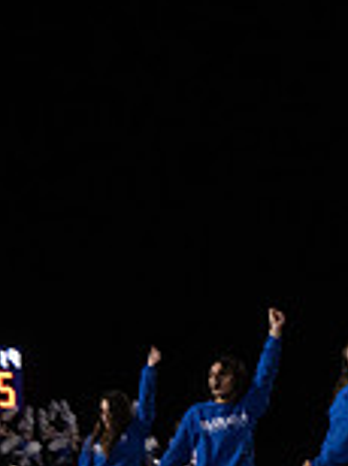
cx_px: 844
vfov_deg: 6.9
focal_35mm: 287
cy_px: 374
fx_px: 3858
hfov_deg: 5.0
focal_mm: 79
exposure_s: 1/1600
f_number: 2.8
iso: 5000
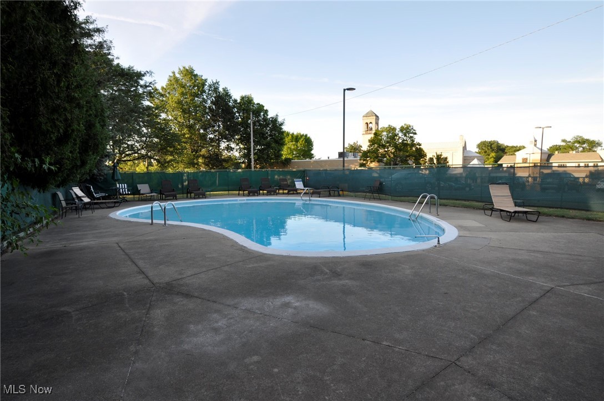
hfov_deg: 81.3
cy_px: 200
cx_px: 302
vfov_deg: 59.3
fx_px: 352
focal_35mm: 21
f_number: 6.3
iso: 200
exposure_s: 1/160
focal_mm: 14
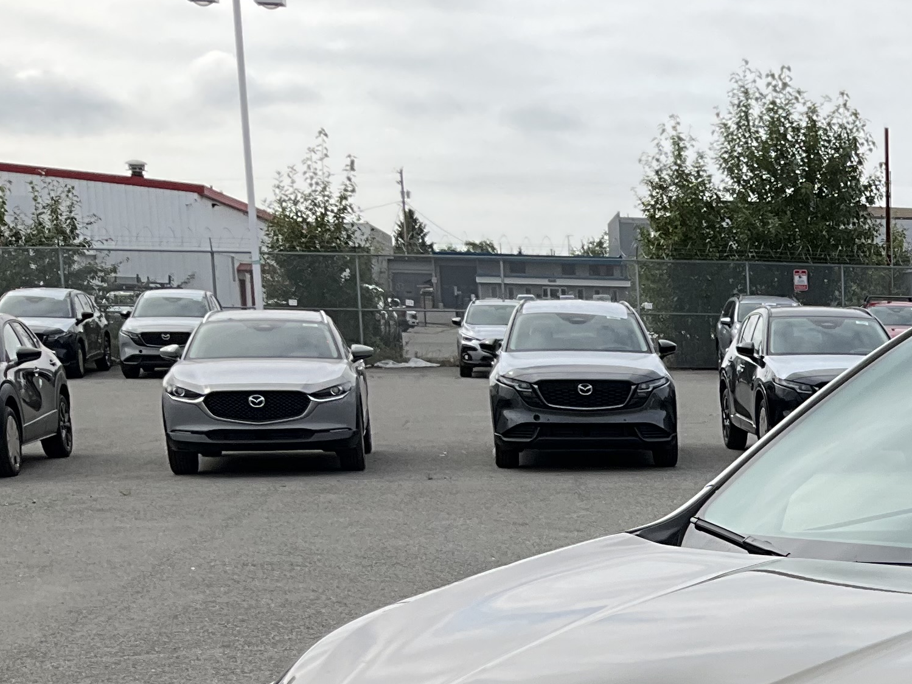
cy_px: 790
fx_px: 2055
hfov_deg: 22.7
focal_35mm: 78
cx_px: 1135
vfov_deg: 18.1
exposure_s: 1/1035
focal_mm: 3
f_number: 1.8
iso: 25
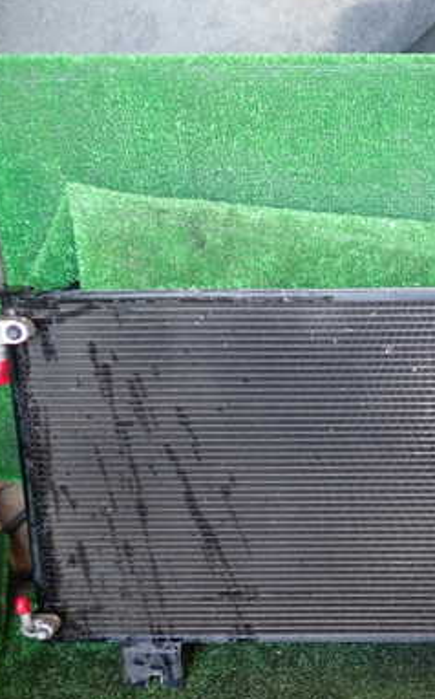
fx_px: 951
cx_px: 462
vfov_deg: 40.3
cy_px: 360
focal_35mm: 50
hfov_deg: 24.3
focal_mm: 5.4
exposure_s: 1/40
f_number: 2.3
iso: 200
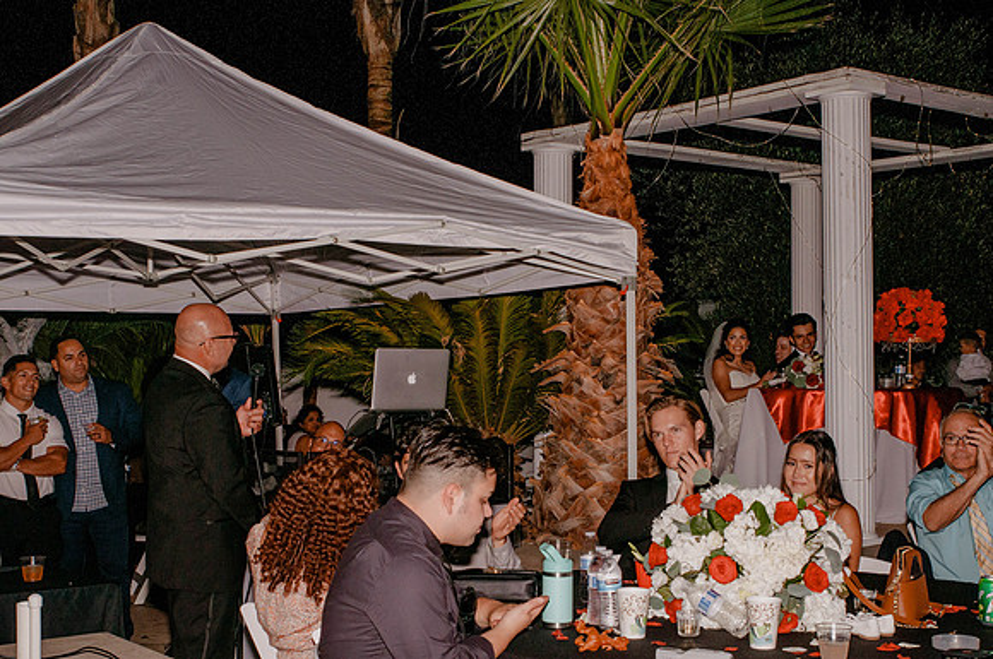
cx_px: 496
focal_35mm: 52
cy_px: 330
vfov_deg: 25.7
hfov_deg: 37.9
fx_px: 1446
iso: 200
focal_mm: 35
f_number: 8
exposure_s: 1/250
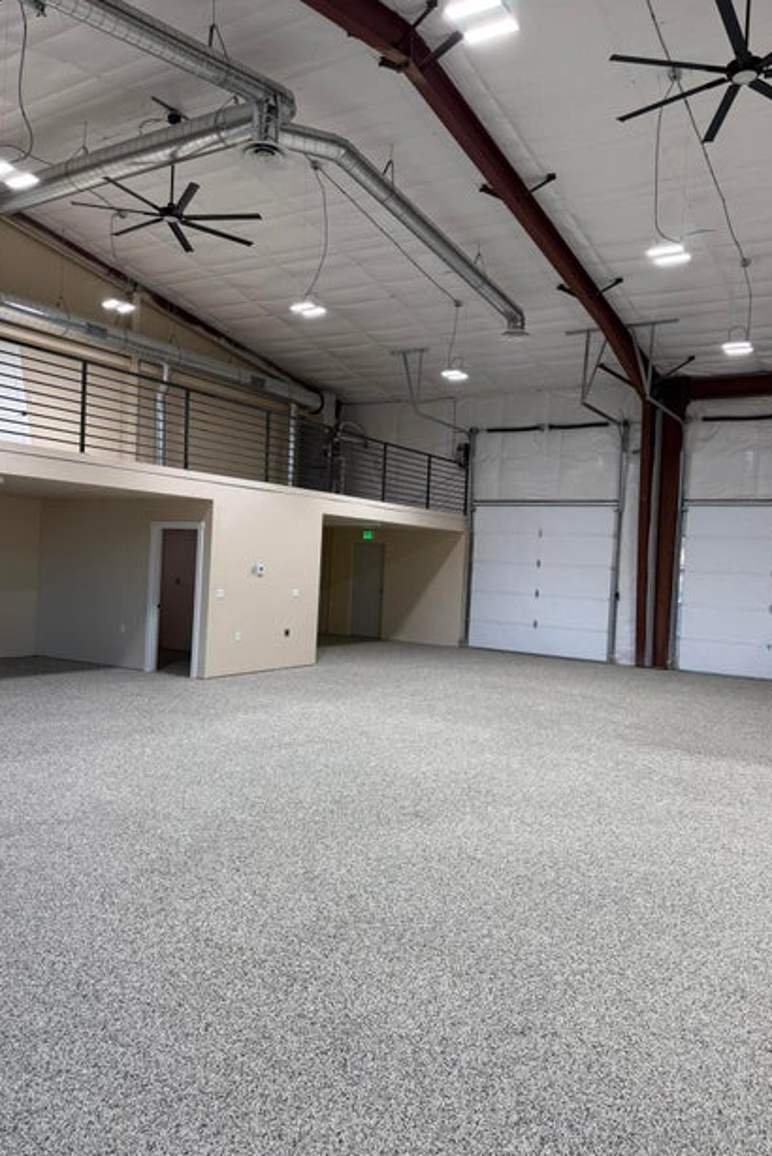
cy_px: 572
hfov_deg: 49.6
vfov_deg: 69.4
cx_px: 409
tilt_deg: -0.3
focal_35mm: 26
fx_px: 835
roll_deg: -3.0
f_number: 1.78
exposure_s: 1/206
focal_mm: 6.76
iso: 100
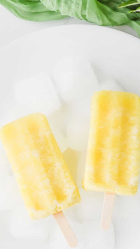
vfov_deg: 29.7
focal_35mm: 71
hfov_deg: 17.0
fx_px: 468
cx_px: 75
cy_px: 151
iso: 110
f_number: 8
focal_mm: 50
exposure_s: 1/50
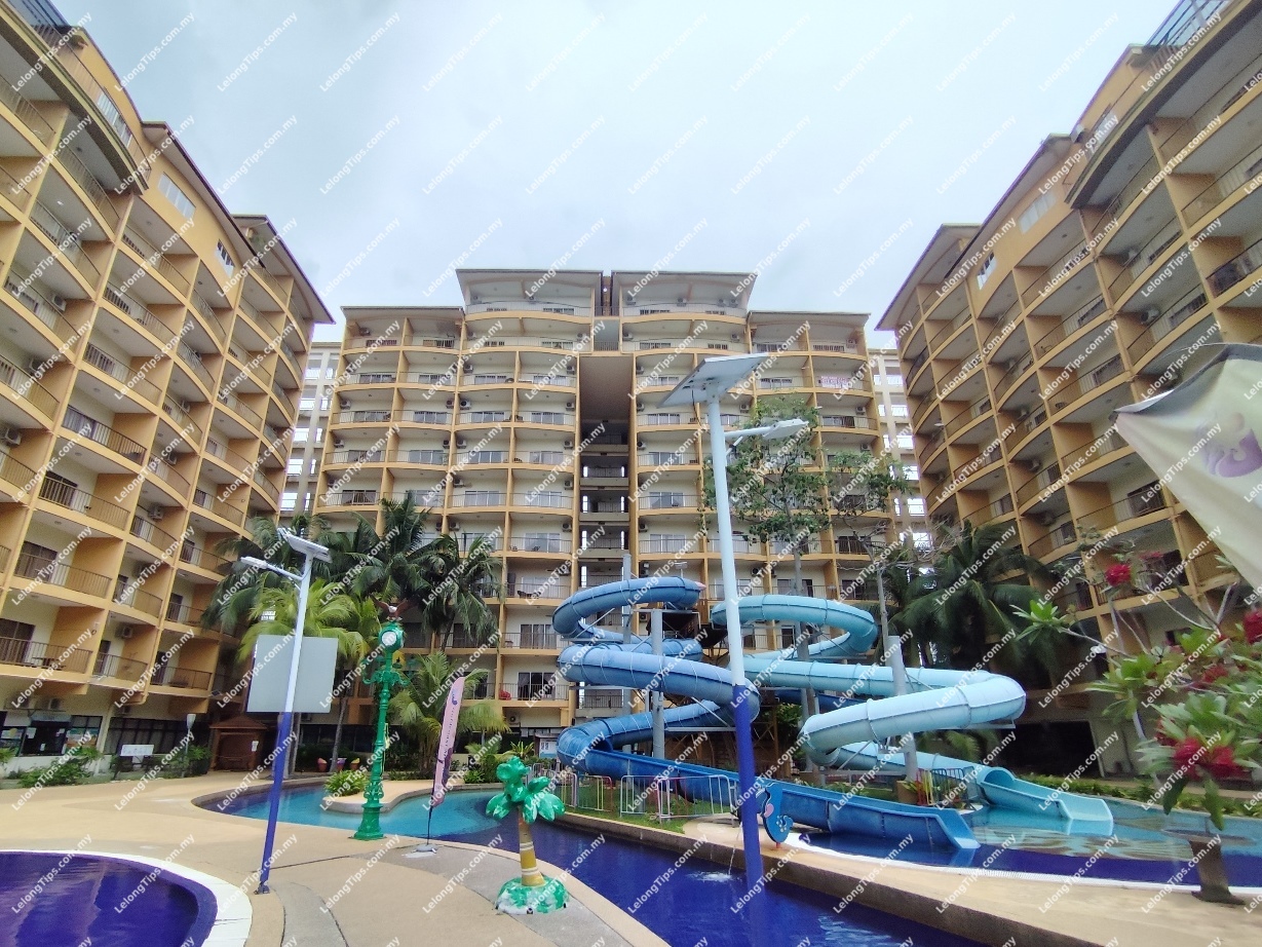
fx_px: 583
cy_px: 474
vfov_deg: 78.1
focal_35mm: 16
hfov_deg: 94.5
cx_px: 631
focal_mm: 1.65
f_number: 2.2
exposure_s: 1/2247
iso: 50
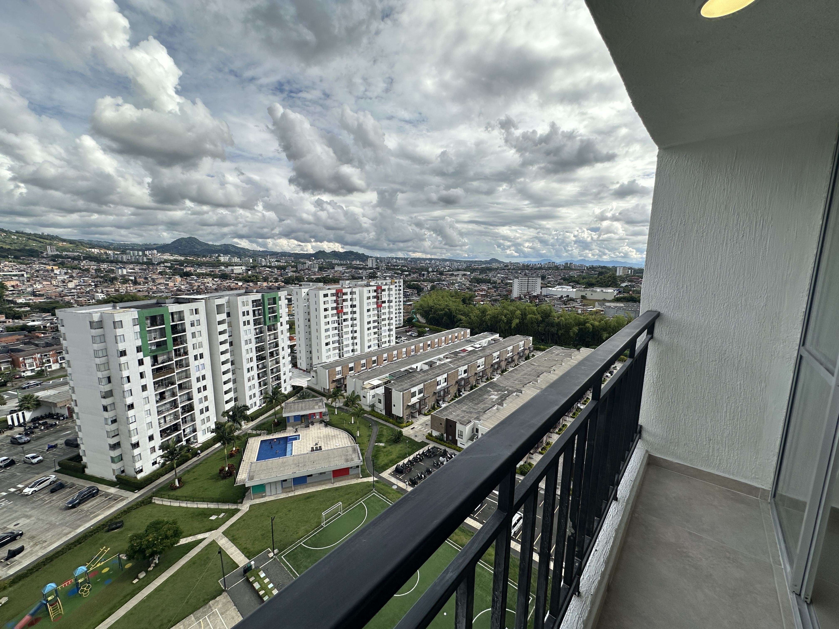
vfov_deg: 85.7
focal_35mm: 14
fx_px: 339
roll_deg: -0.7
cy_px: 314
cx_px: 420
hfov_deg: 102.1
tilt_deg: -9.3
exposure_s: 1/1984
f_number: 2.2
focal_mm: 2.22
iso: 40
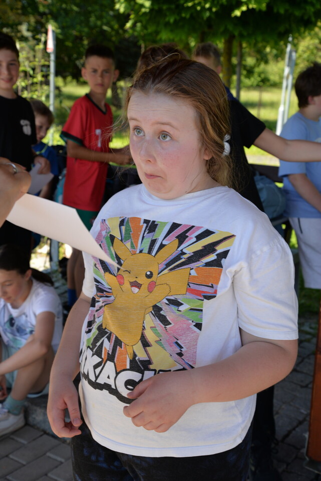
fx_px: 695
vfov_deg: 38.2
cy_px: 240
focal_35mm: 52
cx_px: 160
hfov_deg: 26.0
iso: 400
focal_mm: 52
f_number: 8
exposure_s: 1/250
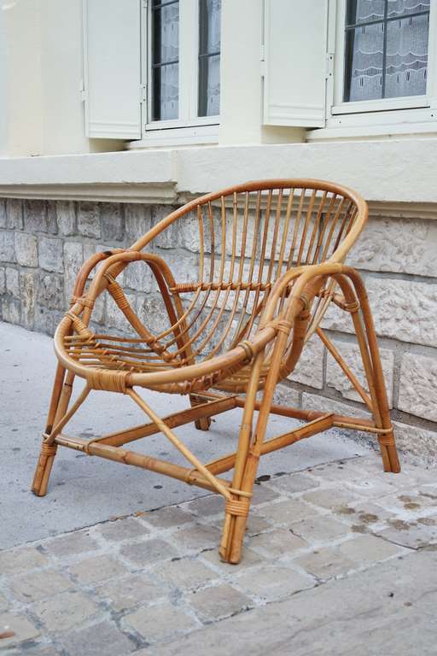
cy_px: 328
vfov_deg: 40.3
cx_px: 218
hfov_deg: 27.5
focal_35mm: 49
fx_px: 892
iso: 200
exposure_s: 1/80
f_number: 4.5
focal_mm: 32
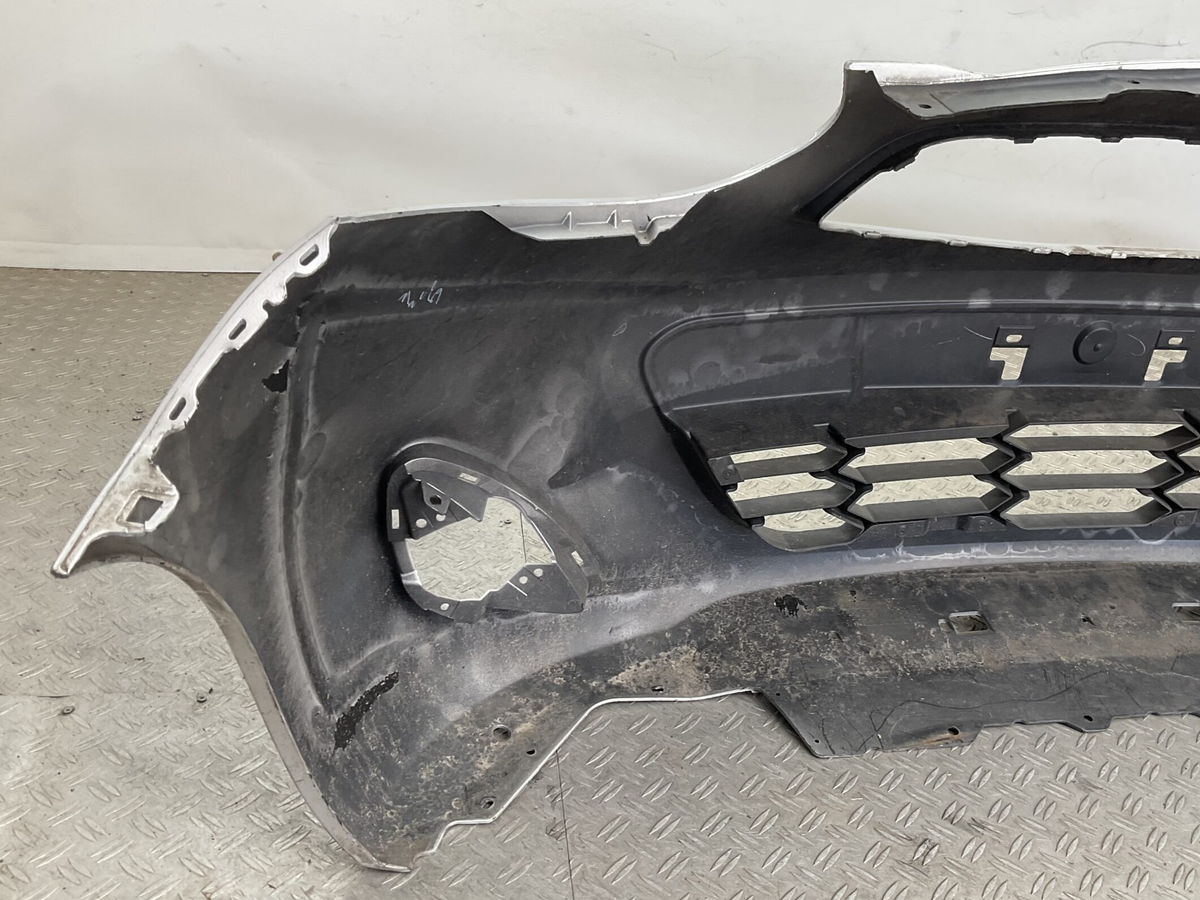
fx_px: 1213
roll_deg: -9.7
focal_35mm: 35
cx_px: 706
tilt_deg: -27.2
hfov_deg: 52.3
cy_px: 487
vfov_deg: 40.7
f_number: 1.8
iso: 25
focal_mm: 3
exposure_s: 1/100
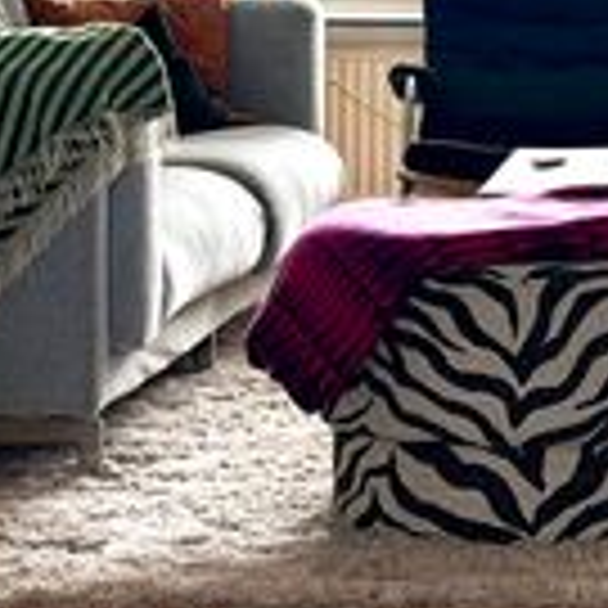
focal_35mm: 189
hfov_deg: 9.2
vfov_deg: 9.0
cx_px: 644
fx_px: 3756
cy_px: -270
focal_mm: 6.76
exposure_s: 1/534
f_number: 1.78
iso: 100
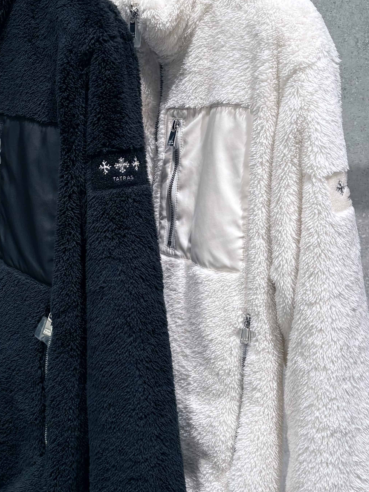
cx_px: 82
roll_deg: +0.8
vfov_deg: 36.2
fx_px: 753
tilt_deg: -10.0
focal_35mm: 53
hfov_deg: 27.1
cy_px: 228
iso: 50
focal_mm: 5.96
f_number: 1.6
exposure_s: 1/120
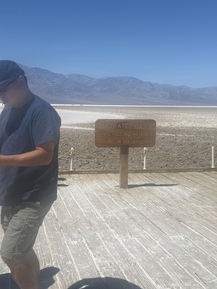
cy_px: 144
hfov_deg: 30.3
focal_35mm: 48
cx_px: 108
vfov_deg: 39.7
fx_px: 401
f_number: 1.78
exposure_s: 1/11364
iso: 64
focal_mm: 6.76
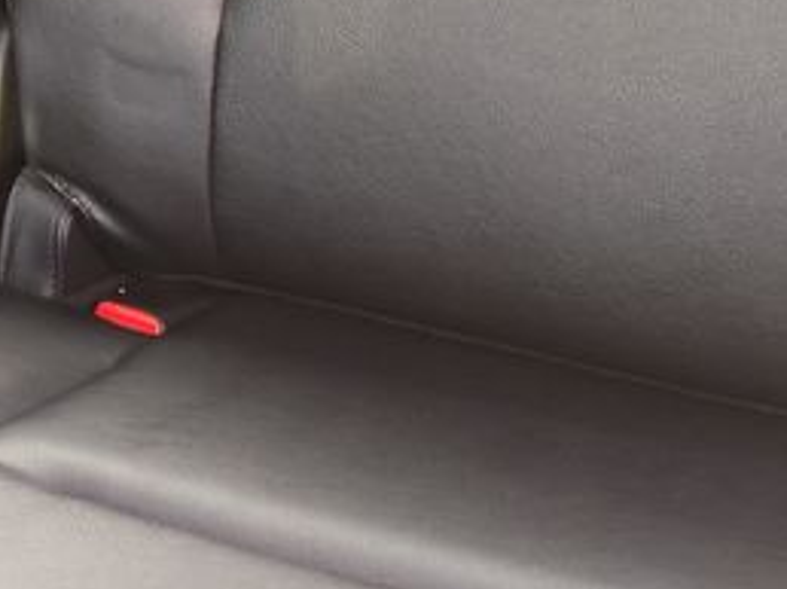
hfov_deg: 18.1
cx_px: 95
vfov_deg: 13.5
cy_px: -89
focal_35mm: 107
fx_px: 2430
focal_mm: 7.01
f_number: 1.69
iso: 344
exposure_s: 1/83.8
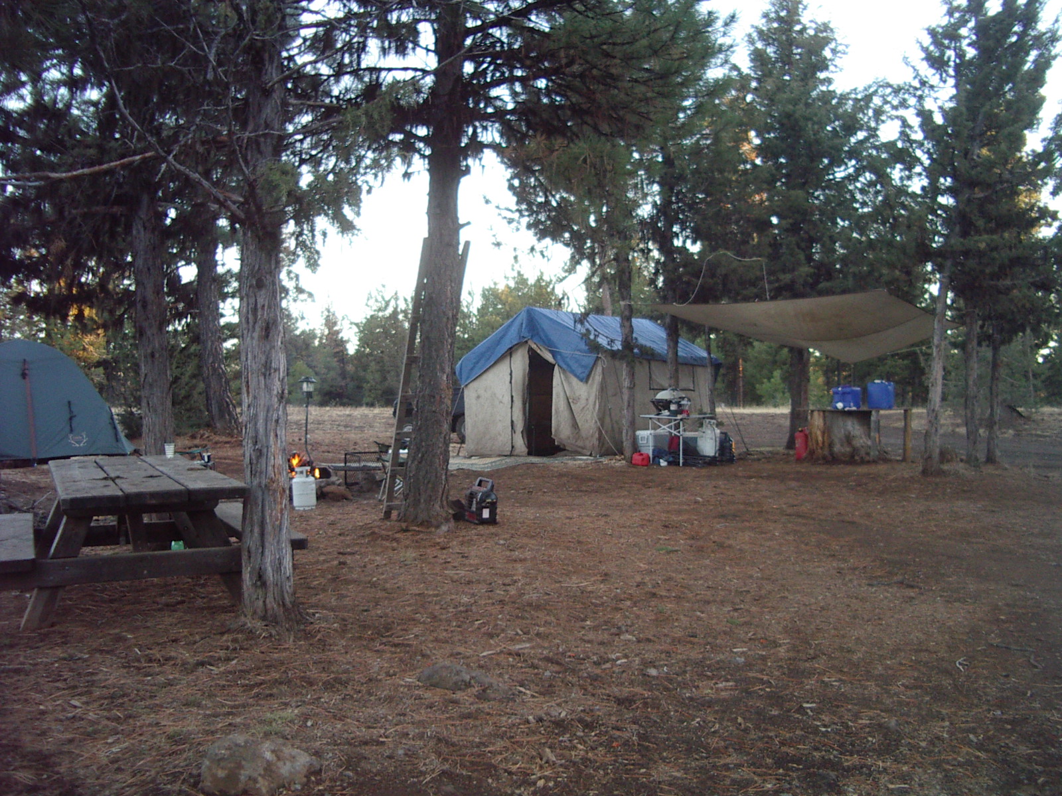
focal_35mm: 38
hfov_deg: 49.0
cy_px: 398
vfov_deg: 37.7
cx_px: 531
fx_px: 1166
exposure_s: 1/50
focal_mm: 5.8
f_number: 2.6
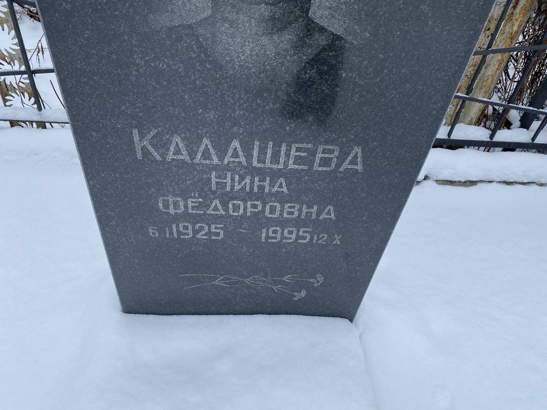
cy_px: 205
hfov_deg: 67.3
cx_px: 274
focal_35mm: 26
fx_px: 411
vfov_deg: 53.1
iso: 32
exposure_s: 1/715
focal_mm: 4.25
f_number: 1.8
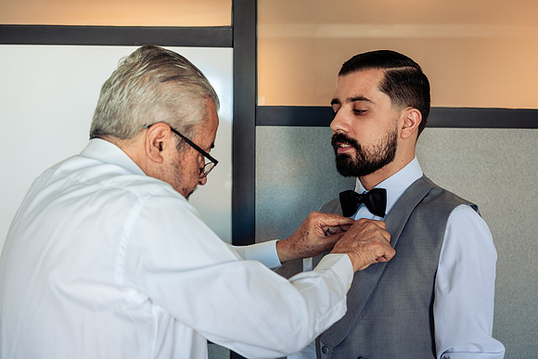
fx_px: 758
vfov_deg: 26.6
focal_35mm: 51
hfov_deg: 39.1
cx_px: 269
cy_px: 180
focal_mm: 50
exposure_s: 1/100
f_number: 4.5
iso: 800
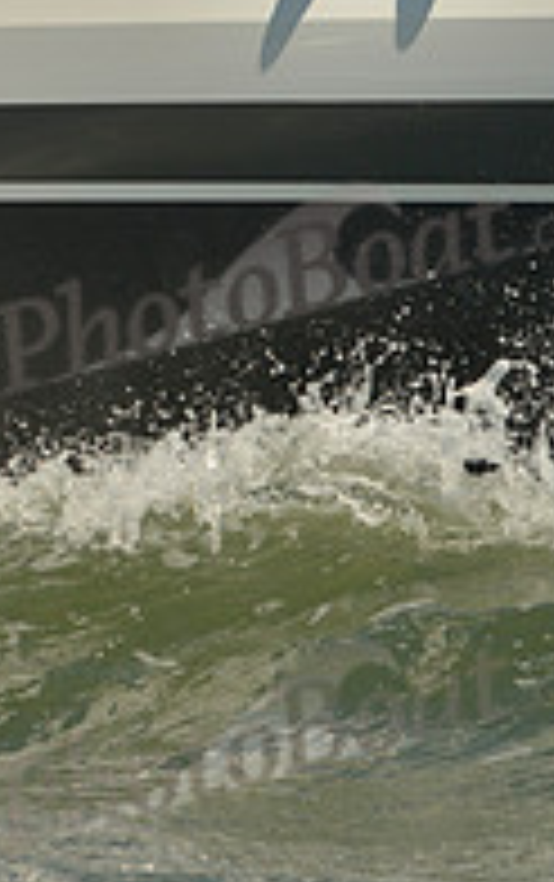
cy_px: 106
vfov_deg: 9.9
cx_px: -234
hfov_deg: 6.2
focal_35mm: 211
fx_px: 5082
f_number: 9
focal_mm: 70
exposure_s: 1/1000
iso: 280
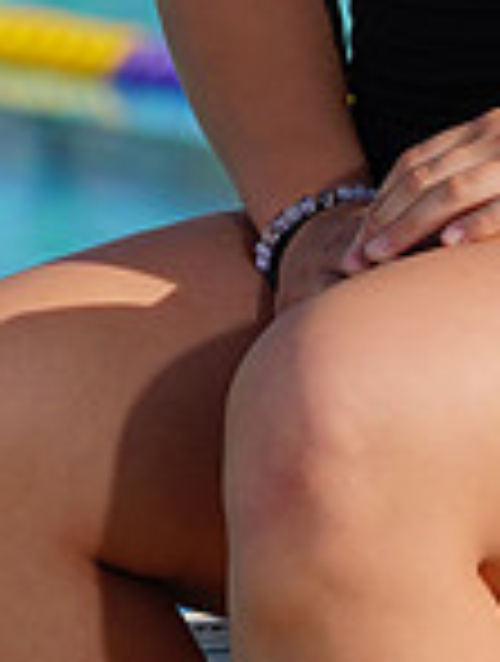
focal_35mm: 848
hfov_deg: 1.8
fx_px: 16261
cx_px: 651
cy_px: -270
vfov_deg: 2.3
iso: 50
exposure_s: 1/200
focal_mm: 224
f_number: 8
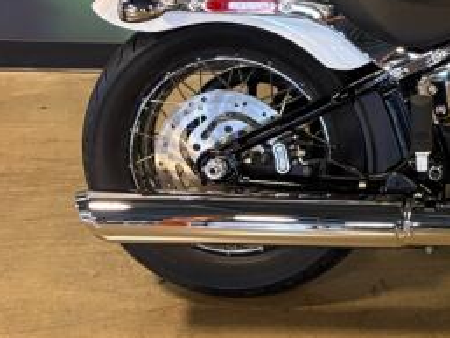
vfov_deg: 17.7
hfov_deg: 21.8
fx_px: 1053
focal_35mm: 81
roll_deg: -1.3
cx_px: 583
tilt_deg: -18.8
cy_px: -19
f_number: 1.6
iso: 200
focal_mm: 5.96
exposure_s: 1/50
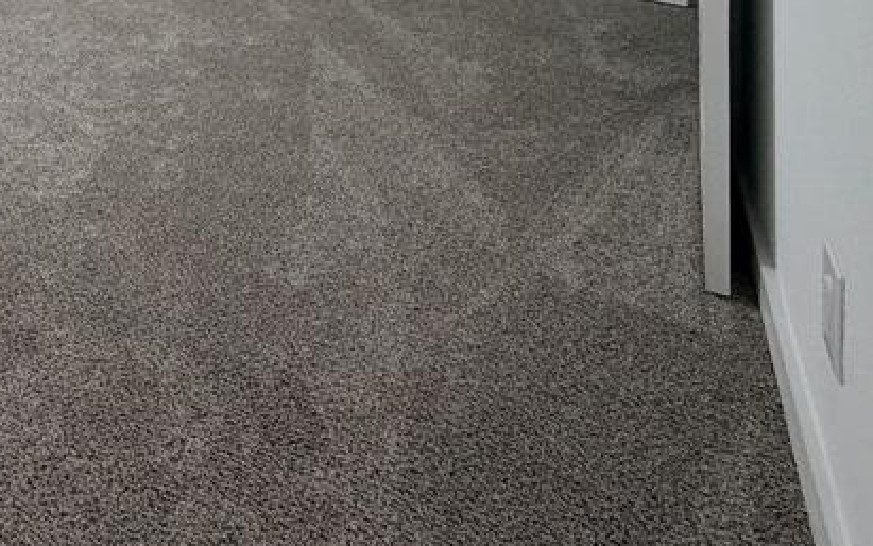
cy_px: -238
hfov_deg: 46.1
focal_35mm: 37
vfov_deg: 26.6
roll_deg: +3.1
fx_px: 880
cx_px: 42
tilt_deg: -2.3
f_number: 2.2
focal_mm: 2.22
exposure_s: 1/120
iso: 250
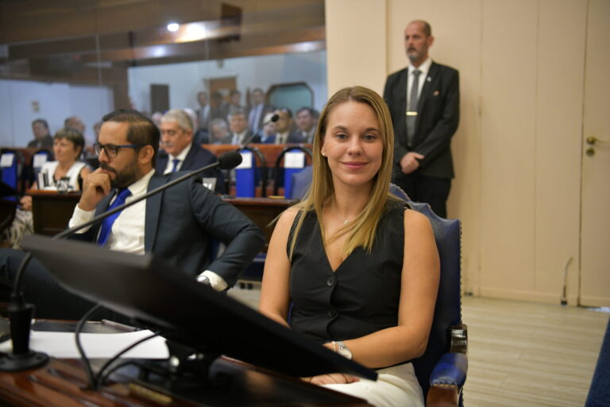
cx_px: 305
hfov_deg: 48.5
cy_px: 204
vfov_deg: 33.4
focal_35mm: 40
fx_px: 678
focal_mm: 40
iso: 2000
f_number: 3.2
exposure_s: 1/250
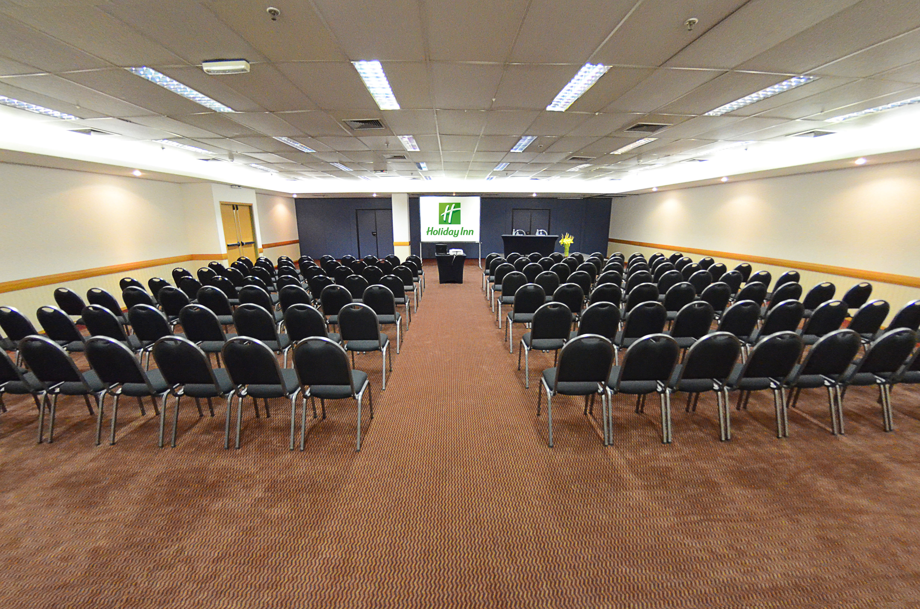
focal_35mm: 16
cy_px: 304
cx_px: 460
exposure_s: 1/125
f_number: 3.2
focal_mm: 10.5
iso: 5000
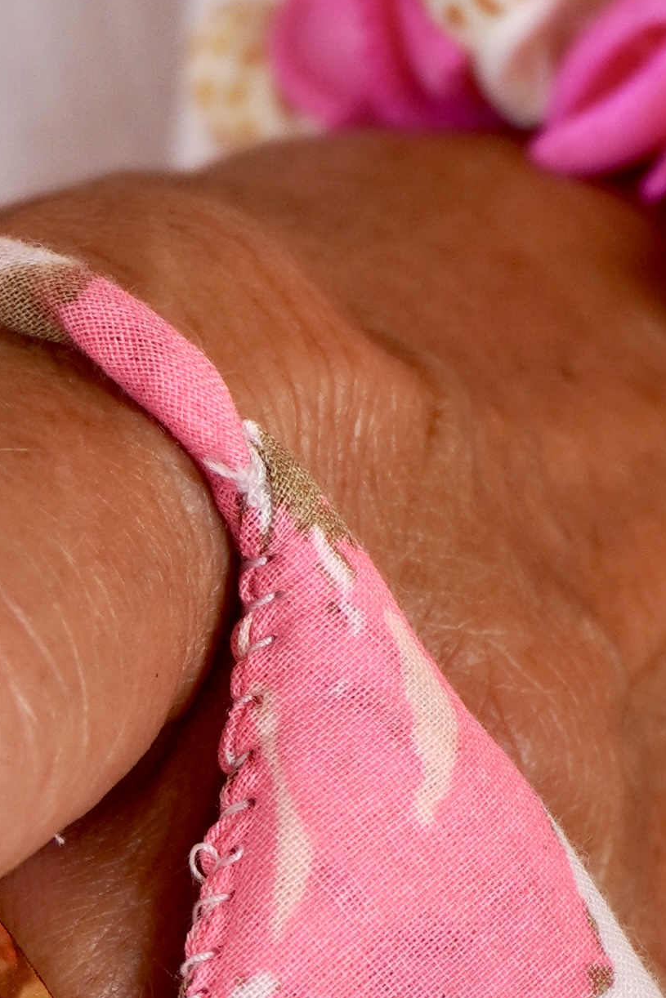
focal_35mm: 331
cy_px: 794
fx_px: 9195
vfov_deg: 6.2
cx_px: 295
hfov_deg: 4.1
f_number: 5.6
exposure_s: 1/80
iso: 160
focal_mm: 45
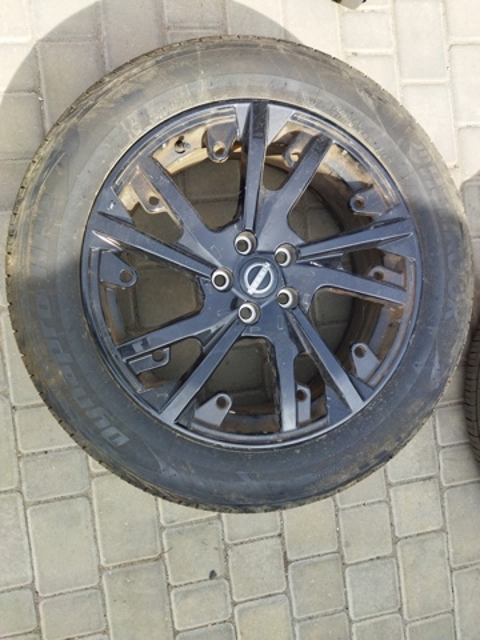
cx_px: 240
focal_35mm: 27
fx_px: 499
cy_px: 320
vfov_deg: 65.3
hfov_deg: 51.4
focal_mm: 4.71
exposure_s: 1/812
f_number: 1.79
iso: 100
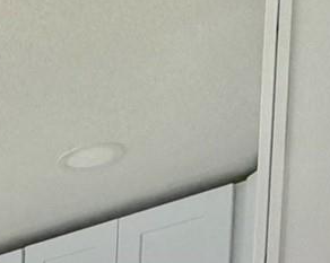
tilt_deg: -5.4
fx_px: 732
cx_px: -270
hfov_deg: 19.1
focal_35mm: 75
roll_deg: +0.7
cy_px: 581
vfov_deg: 15.0
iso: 160
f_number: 2.2
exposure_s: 1/60
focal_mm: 2.22
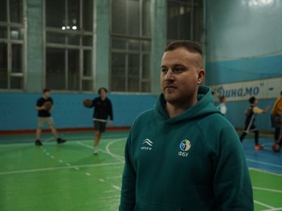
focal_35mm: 47
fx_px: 380
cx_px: 149
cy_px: 105
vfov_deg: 31.1
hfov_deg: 40.7
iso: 1000
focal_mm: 28.4
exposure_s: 1/50
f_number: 2.8
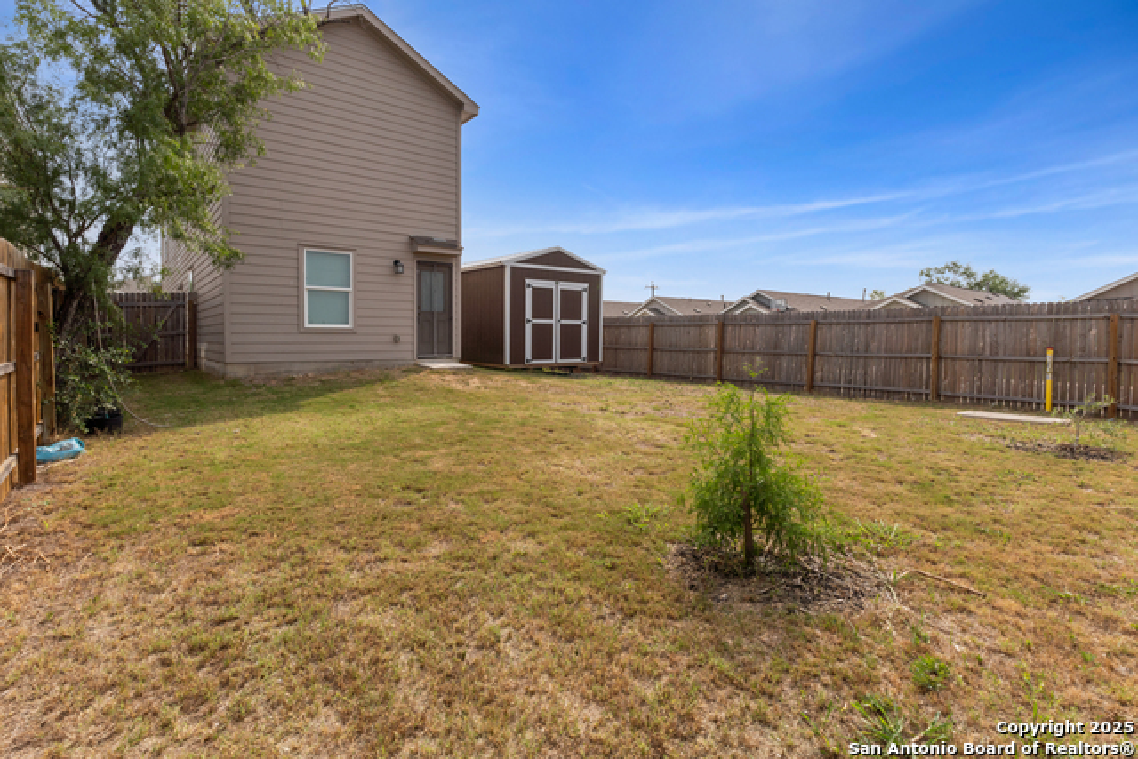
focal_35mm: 16
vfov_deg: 72.1
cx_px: 569
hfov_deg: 95.0
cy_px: 380
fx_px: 522
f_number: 10
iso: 100
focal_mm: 11
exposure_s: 1/500
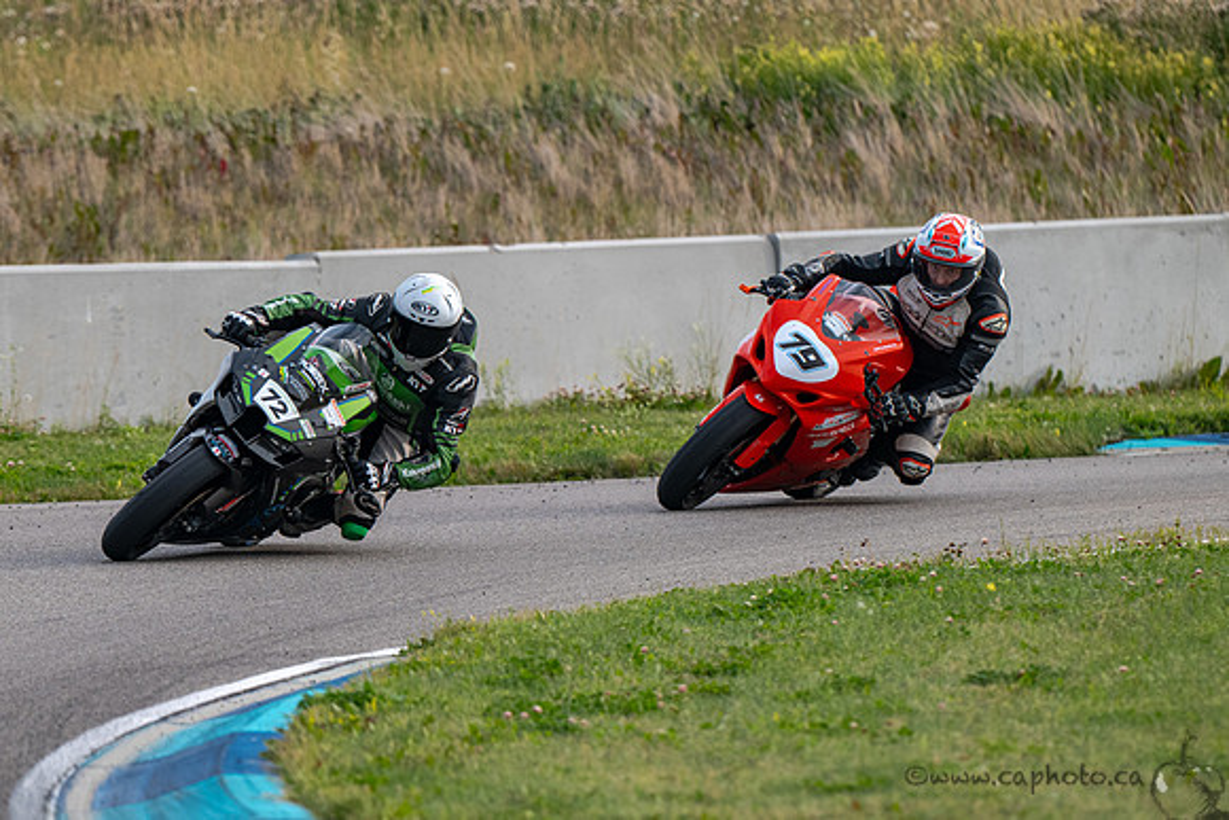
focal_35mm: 554
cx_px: 457
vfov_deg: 2.5
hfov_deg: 3.7
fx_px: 18924
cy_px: 511
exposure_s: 1/1250
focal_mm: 390
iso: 400
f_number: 6
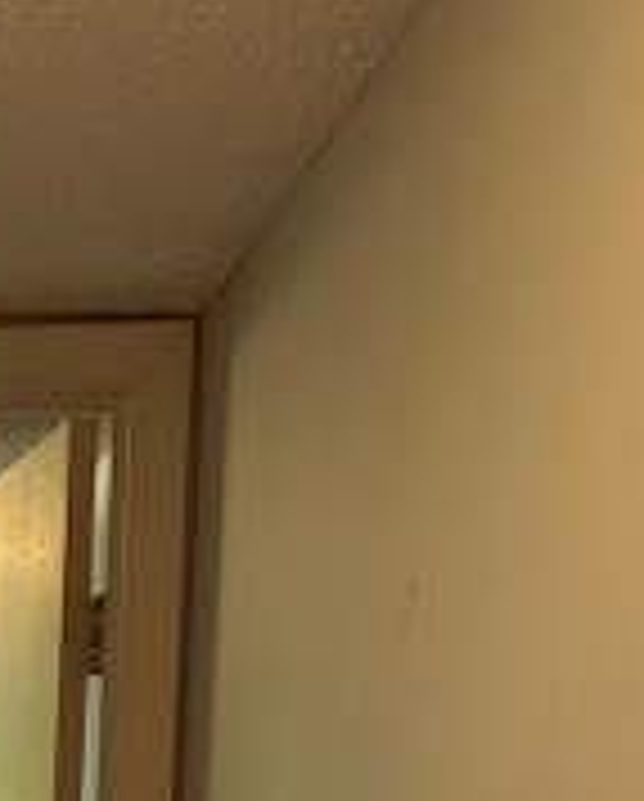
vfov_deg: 18.4
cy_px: 1400
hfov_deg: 16.9
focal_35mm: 84
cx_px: -279
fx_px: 1996
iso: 320
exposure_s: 1/60
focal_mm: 6.86
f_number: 1.78
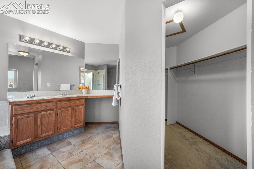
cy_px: 84
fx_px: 99
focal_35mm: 14
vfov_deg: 81.2
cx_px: 127
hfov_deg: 104.3
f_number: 11
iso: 5000
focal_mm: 14
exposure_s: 1/30
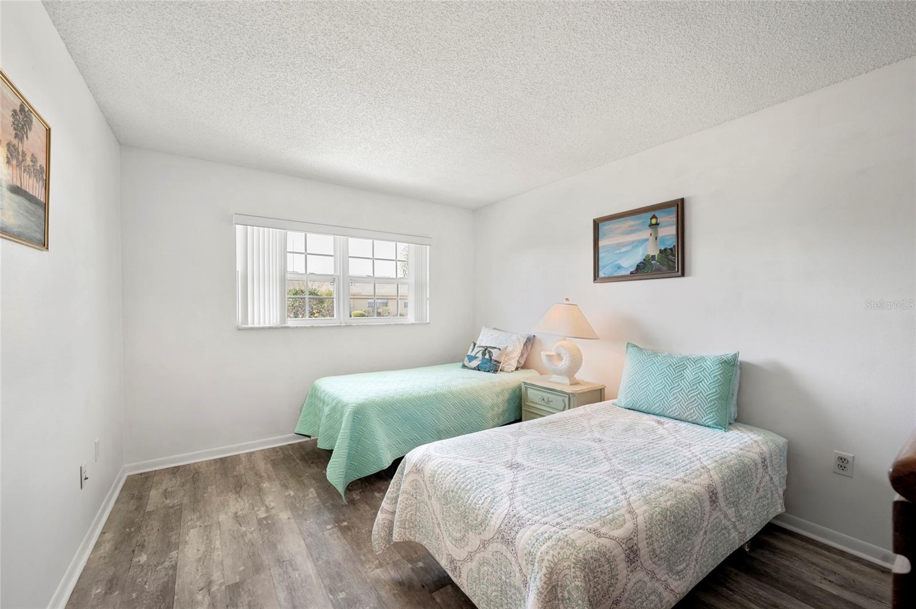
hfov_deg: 104.3
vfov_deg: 81.1
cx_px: 458
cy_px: 304
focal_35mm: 14
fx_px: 356
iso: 100
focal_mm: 14
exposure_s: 1.3
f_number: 8
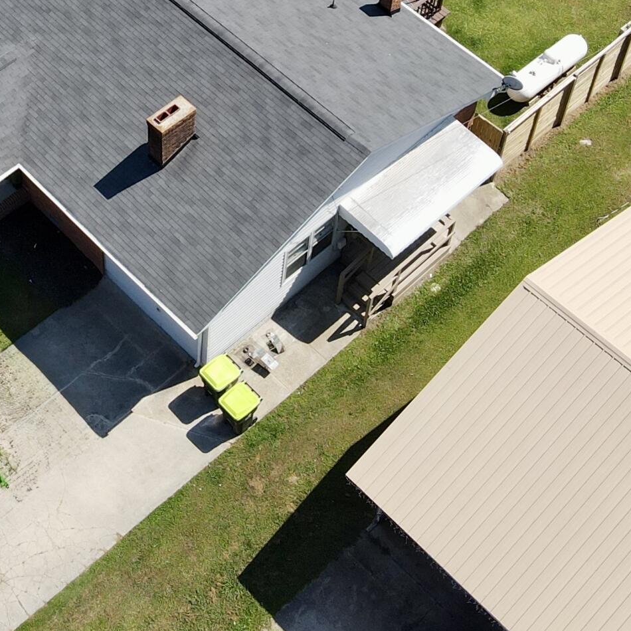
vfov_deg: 24.8
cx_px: 141
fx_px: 1382
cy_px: 44
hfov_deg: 25.4
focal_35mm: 67
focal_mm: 4.5
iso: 100
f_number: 2.8
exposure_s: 1/500
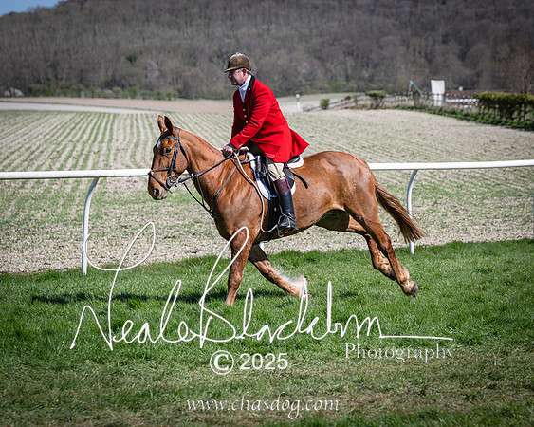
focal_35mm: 129
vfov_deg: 12.0
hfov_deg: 14.9
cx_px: 353
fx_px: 2031
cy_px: 213
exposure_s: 1/2000
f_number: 4
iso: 180
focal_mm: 101
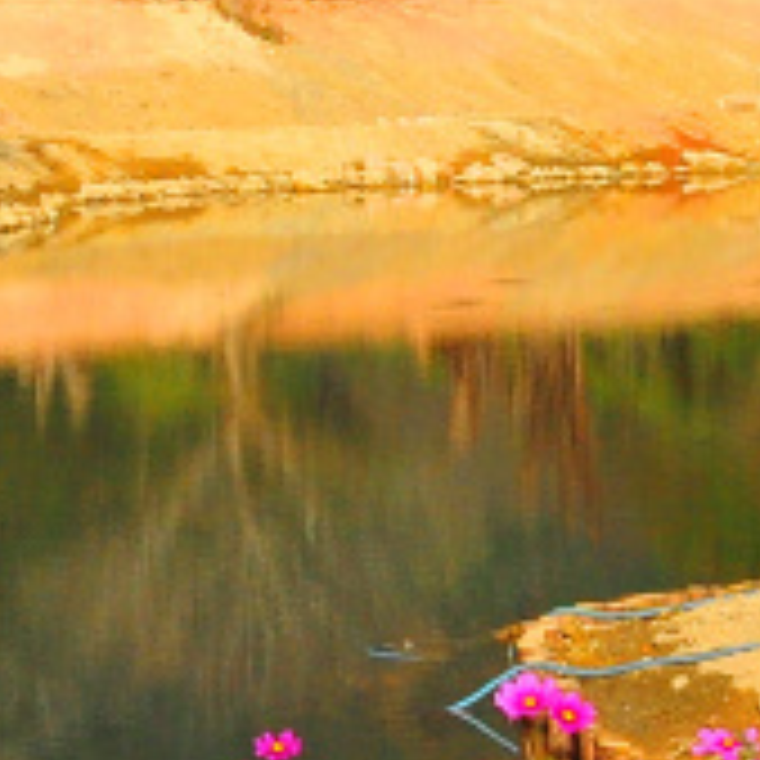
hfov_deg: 7.8
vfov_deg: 7.9
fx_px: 5390
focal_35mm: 217
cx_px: -531
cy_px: -313
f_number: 9
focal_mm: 24
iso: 560
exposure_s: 1/1250
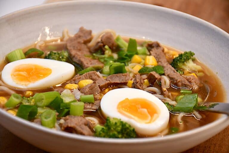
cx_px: 114
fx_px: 999
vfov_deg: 8.7
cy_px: 76
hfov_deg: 13.1
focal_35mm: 157
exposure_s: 1/60
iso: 720
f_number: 5.6
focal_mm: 105
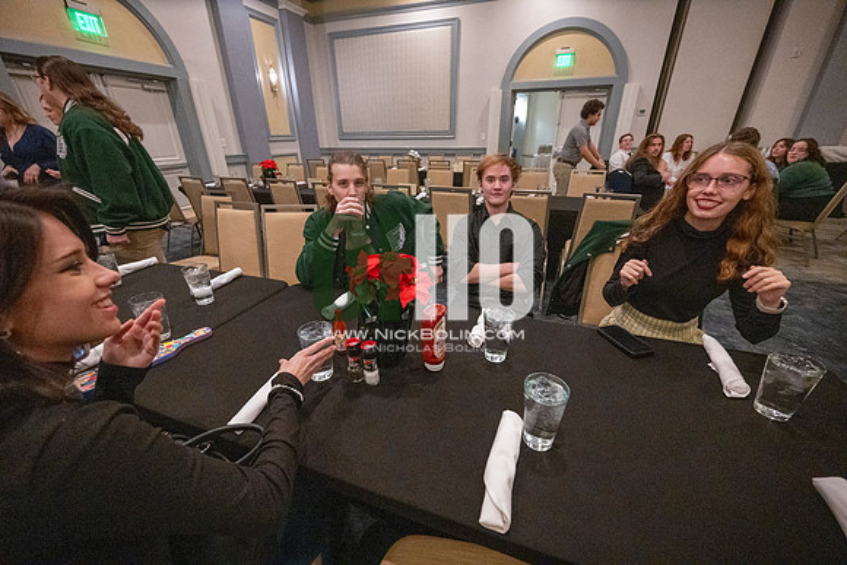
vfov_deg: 81.2
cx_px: 424
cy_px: 282
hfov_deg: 104.2
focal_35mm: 14
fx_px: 329
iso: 20000
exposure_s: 1/200
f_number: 4
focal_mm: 14
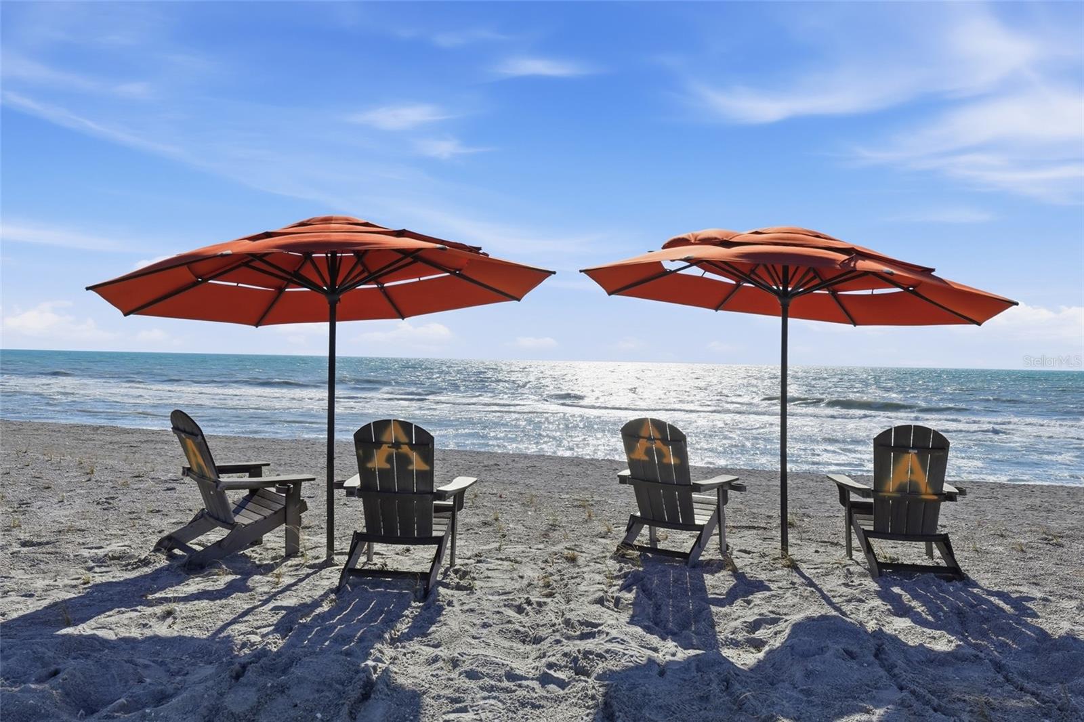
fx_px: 843
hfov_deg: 65.5
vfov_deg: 46.4
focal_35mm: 28
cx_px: 542
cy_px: 361
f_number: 9
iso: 400
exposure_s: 1/8000
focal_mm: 28
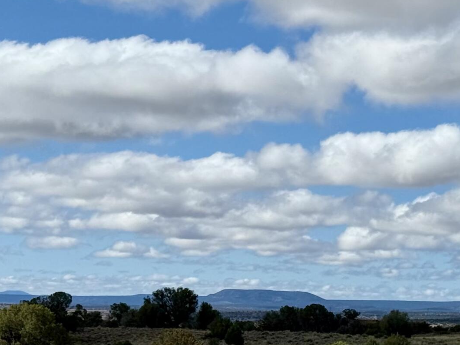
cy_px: 212
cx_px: 288
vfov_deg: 10.9
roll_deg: -0.9
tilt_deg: +4.8
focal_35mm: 136
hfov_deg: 14.5
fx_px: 1807
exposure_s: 1/11364
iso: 64
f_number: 1.78
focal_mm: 6.76
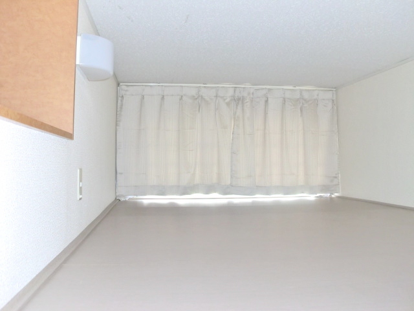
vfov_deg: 40.7
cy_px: 156
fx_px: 419
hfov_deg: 52.6
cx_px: 207
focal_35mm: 35
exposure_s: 1/60
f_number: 3.1
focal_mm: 6.3
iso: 400
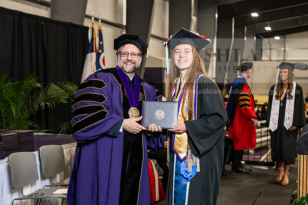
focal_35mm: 66
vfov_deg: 20.6
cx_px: 154
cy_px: 102
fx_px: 565
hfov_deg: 30.5
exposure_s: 1/200
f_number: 5
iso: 2500
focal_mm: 66
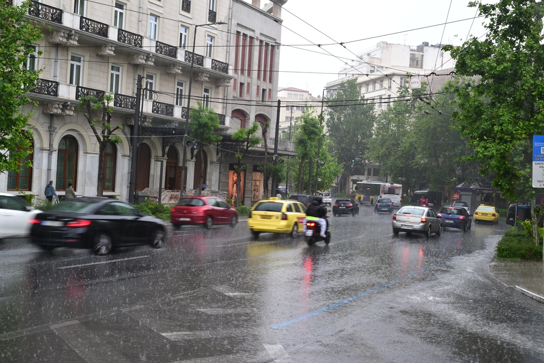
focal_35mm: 45
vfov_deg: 29.9
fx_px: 680
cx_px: 272
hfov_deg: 43.6
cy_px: 182
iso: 640
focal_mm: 45
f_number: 18
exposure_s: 1/25
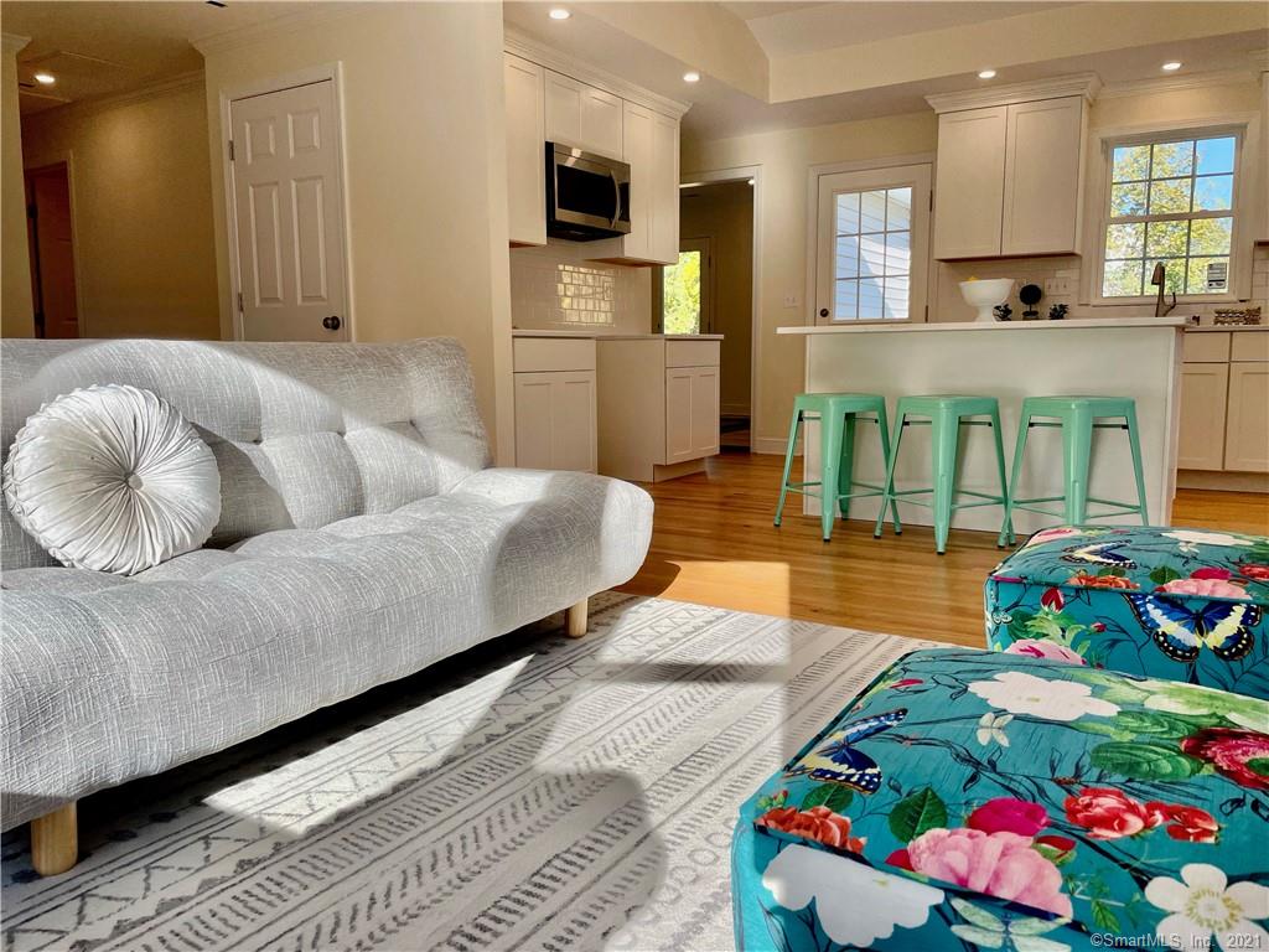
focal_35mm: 26
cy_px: 476
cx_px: 634
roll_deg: -0.3
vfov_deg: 53.1
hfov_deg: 67.3
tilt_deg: -6.7
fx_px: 953
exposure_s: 1/694
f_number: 1.6
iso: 32
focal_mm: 4.2
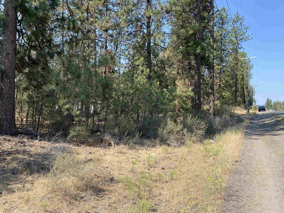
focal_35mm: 26
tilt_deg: -0.6
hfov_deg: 67.3
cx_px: 142
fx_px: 213
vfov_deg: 53.1
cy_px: 106
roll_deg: -1.3
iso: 32
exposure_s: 1/1103
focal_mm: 4.25
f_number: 1.8
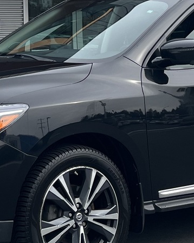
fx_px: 833
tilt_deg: +7.8
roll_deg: +1.1
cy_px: -91
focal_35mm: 116
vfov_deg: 15.6
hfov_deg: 13.1
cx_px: -9
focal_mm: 5.1
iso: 50
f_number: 1.6
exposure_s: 1/1009
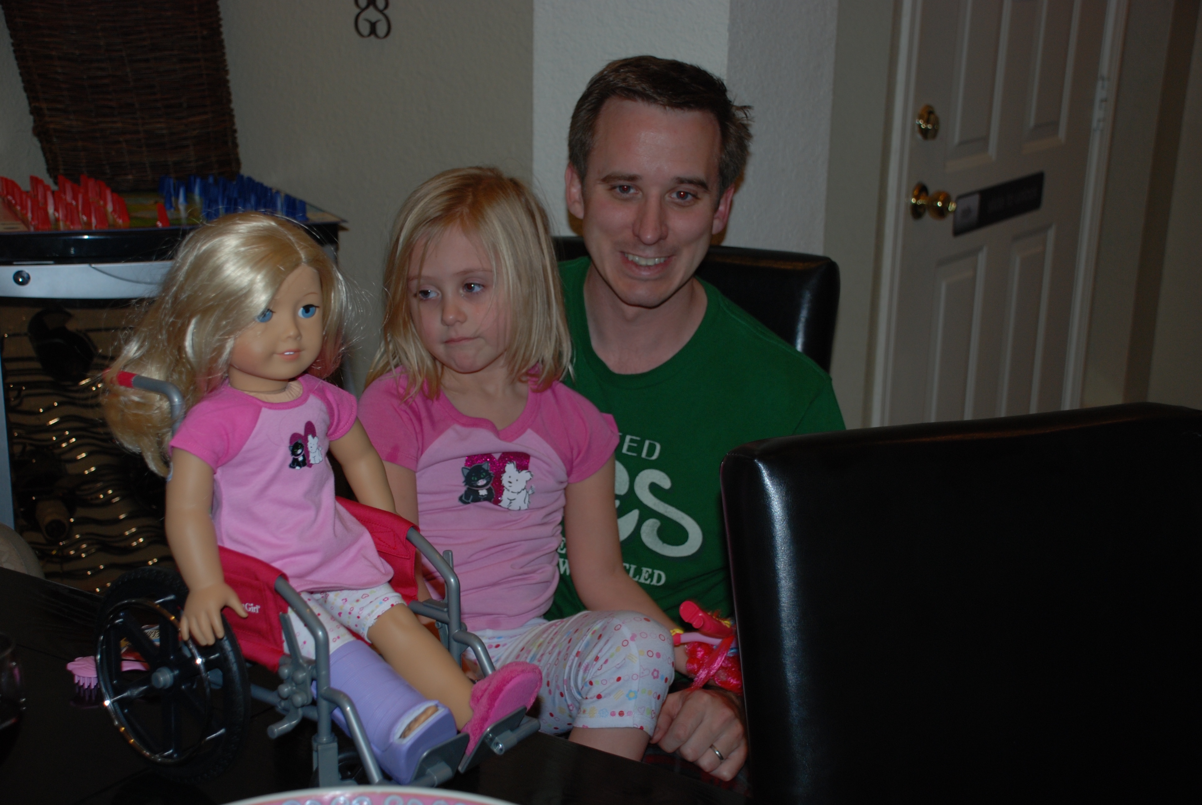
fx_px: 1755
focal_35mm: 52
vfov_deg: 25.8
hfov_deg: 37.8
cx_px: 601
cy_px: 402
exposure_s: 1/60
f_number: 4.5
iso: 200
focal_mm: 35
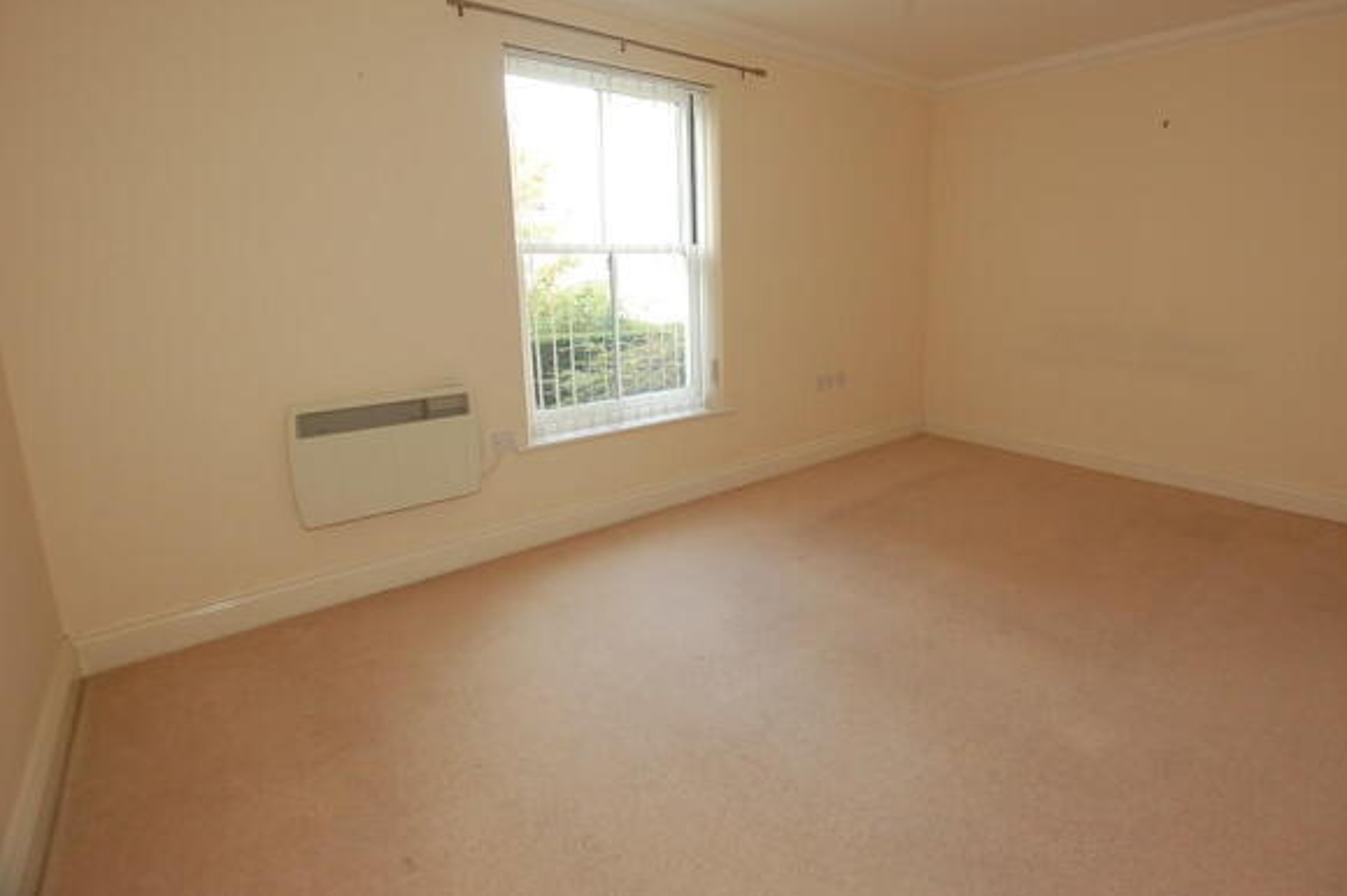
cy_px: 393
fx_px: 636
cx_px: 761
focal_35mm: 17
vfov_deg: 70.1
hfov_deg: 92.8
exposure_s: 1/80
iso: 400
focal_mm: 10
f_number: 4.5
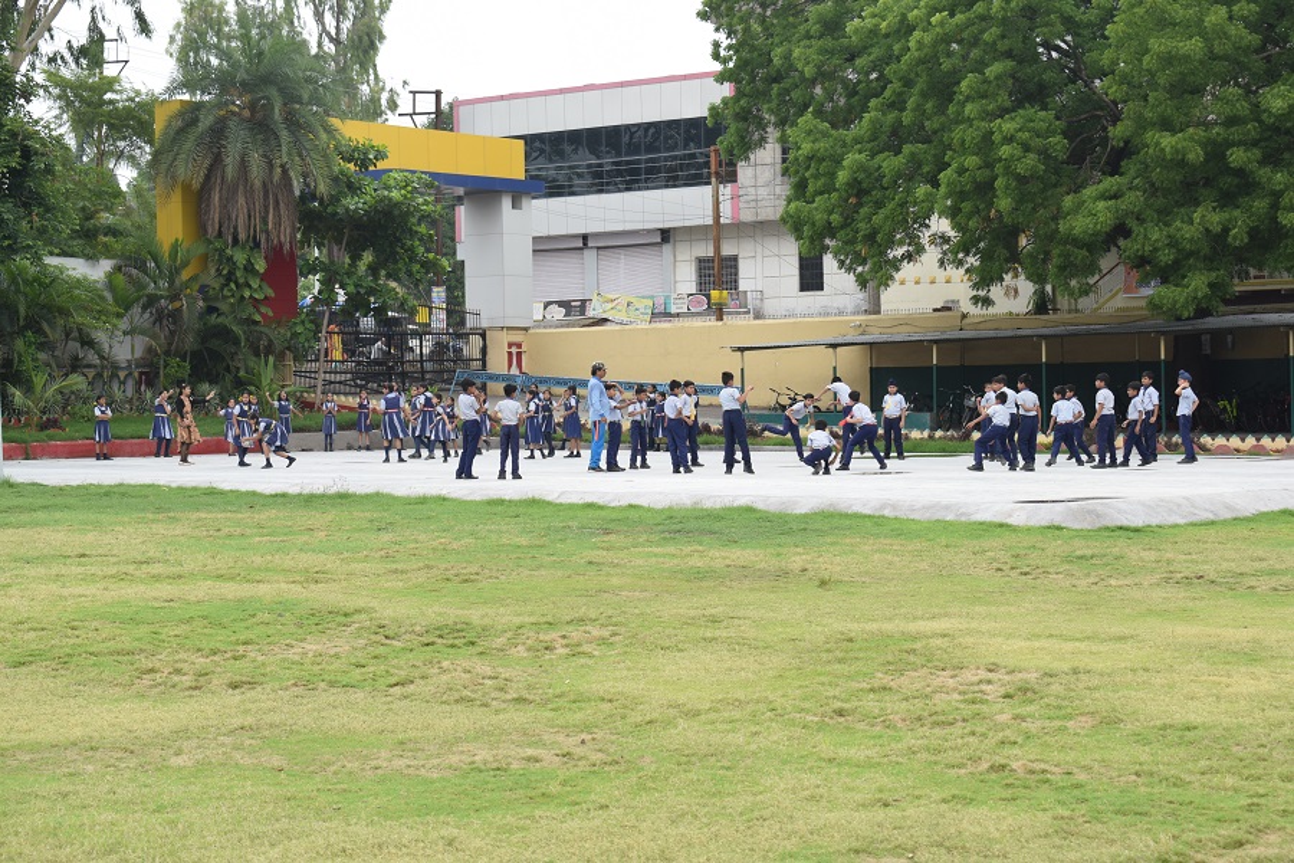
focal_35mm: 68
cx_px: 647
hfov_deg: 29.9
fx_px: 2426
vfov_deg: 20.2
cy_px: 432
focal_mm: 45
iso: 200
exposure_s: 1/250
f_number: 8
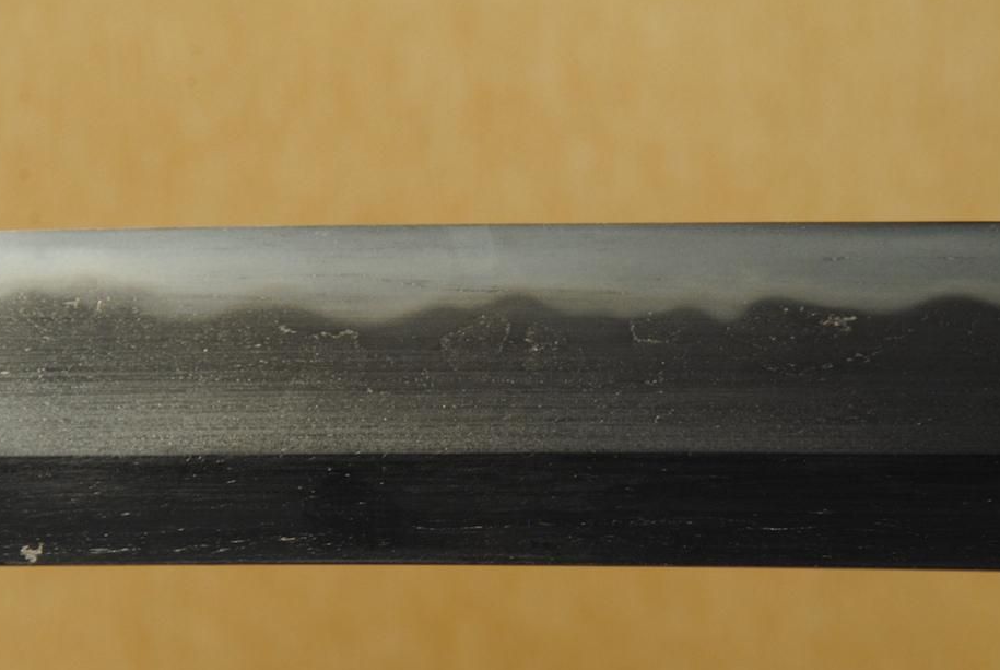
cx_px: 504
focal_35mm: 310
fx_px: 8617
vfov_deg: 4.5
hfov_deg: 6.6
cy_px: 402
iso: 200
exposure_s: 1/2
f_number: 11
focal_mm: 135
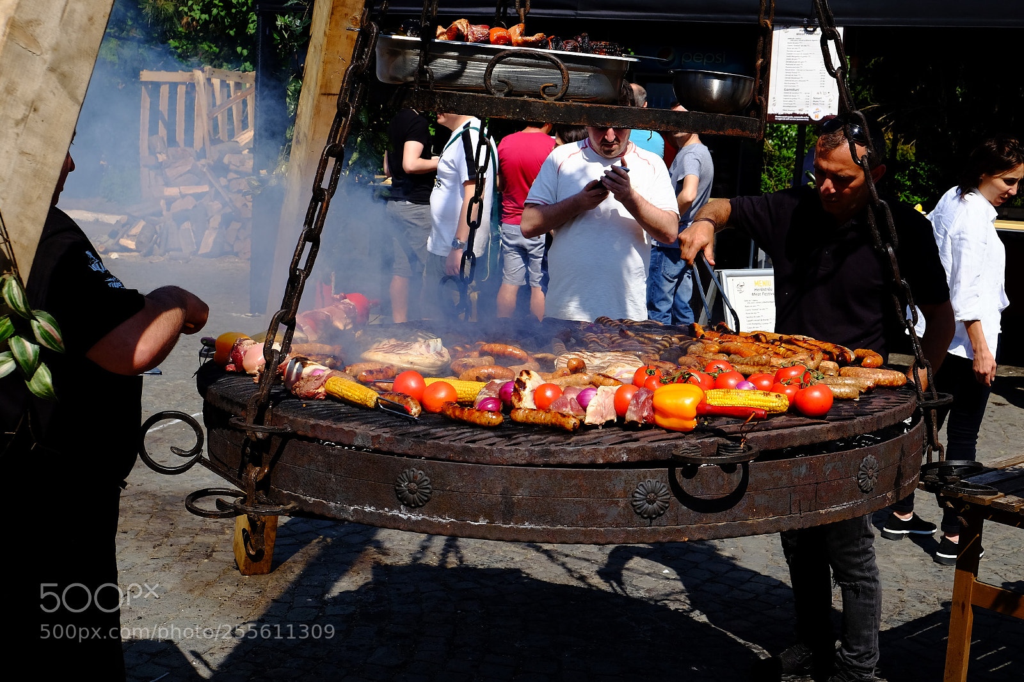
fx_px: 1337
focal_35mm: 47
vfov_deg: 28.6
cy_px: 341
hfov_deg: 41.9
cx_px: 512
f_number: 8
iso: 400
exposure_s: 1/850
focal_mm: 31.5
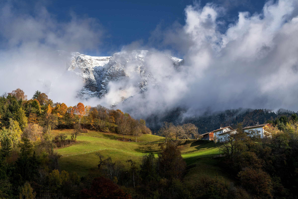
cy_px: 100
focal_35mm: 58
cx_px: 149
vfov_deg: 23.4
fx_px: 480
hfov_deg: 34.5
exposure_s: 1/400
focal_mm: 58
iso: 160
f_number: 8
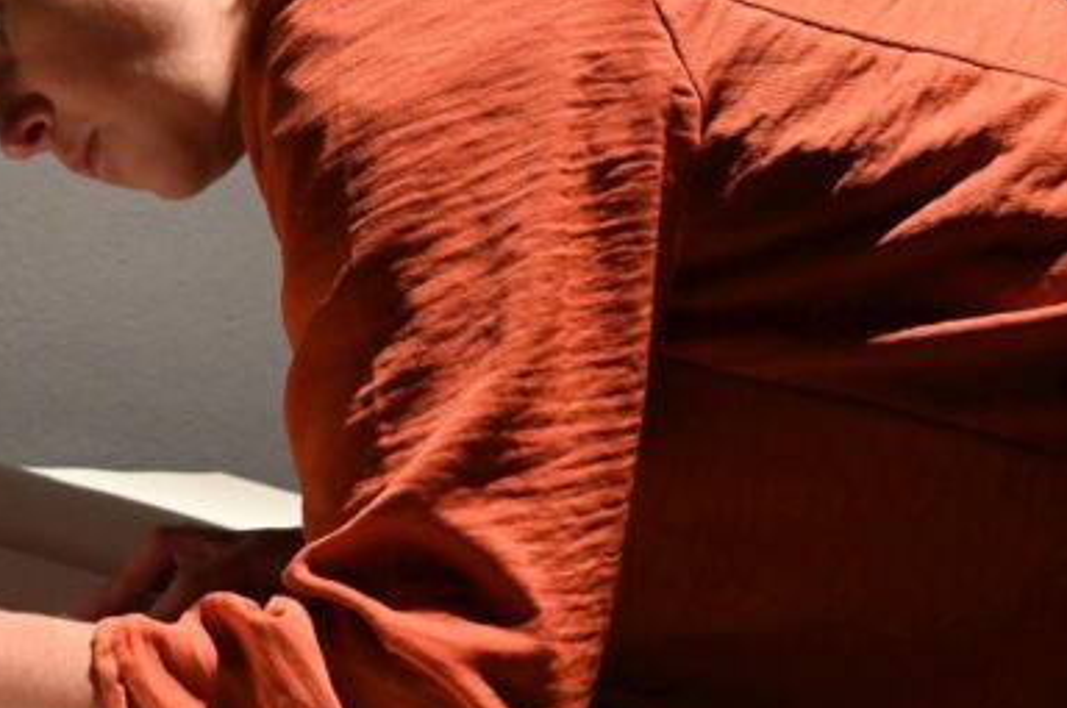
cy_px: 335
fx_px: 2408
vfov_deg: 16.7
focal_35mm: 81
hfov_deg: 23.5
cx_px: -89
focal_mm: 30.5
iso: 5000
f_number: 8
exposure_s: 1/250
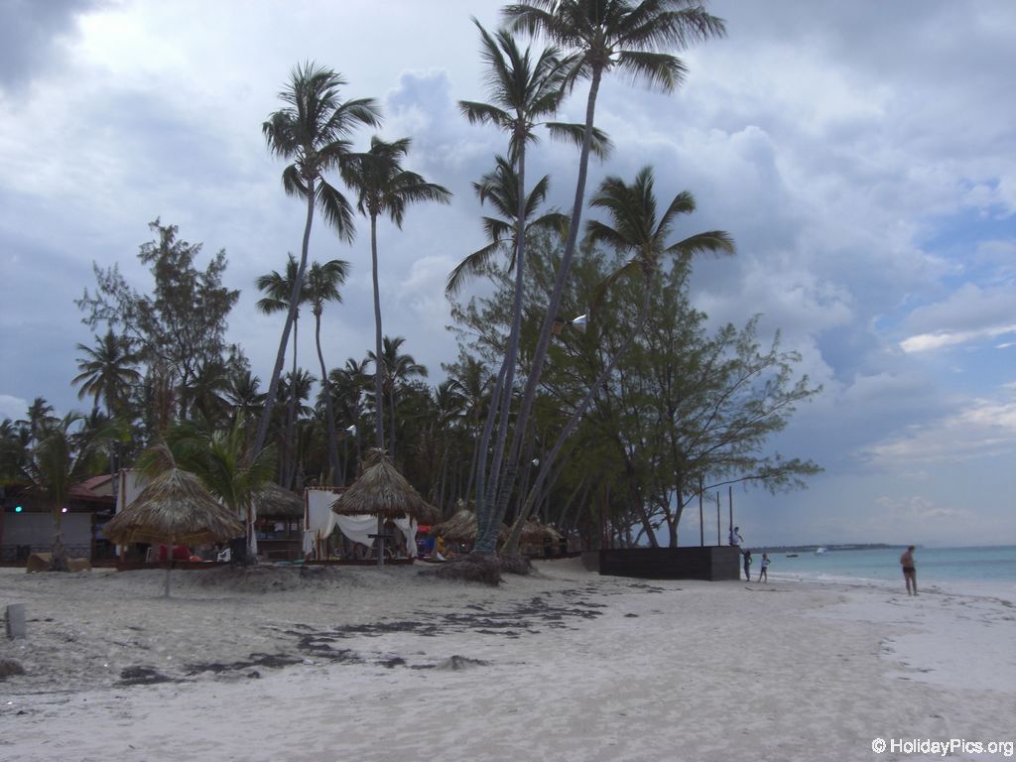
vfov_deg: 37.7
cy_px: 381
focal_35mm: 38
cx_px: 508
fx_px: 1115
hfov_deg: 49.0
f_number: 8
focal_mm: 6.2
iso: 64
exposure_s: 1/125
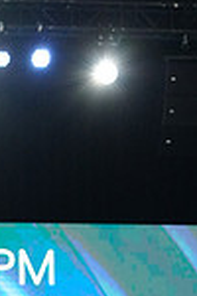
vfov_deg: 7.4
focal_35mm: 270
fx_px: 2216
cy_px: 553
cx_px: -182
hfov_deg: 5.0
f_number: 4
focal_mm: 70
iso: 2500
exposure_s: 1/320
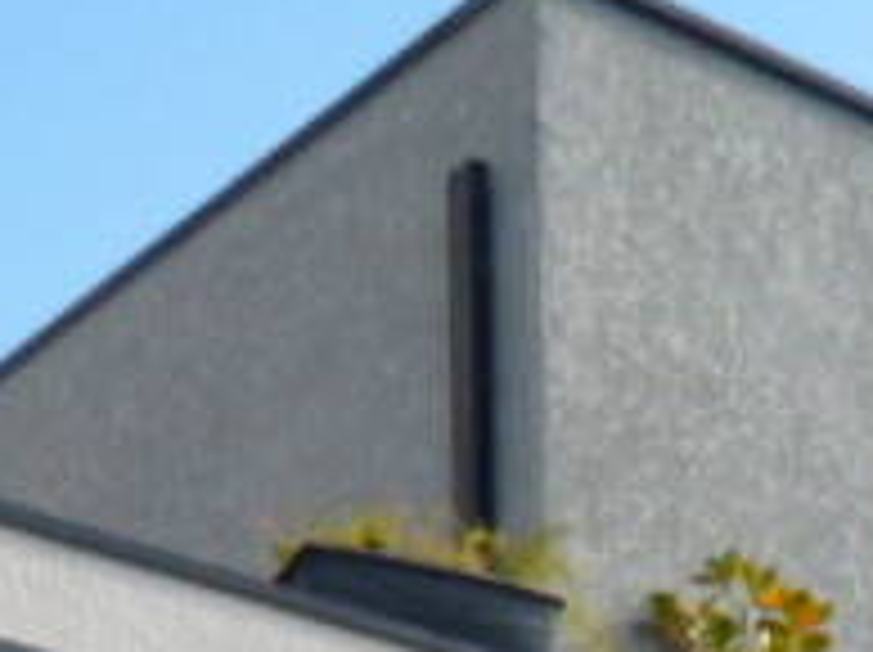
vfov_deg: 9.6
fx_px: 3325
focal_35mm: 132
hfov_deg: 15.0
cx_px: 423
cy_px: 1704
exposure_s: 1/1000
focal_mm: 4.5
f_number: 2.5
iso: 80
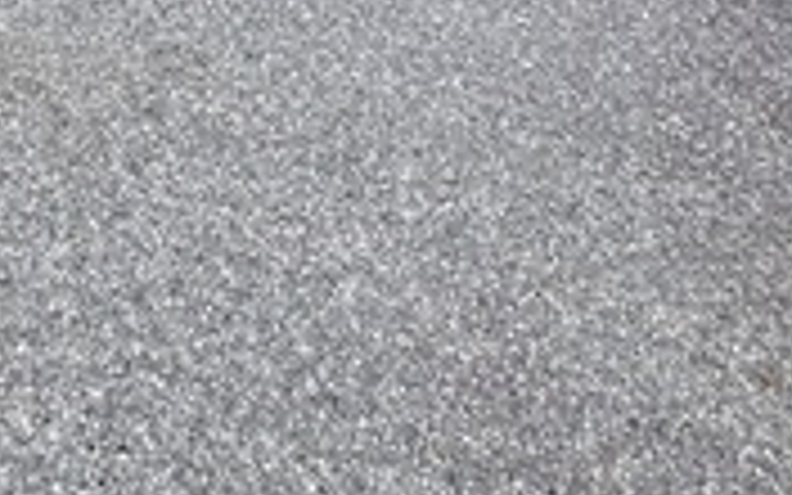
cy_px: -904
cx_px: -248
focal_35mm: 80
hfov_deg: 22.9
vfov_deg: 11.4
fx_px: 1727
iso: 40
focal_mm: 2.2
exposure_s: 1/3569
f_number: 1.9
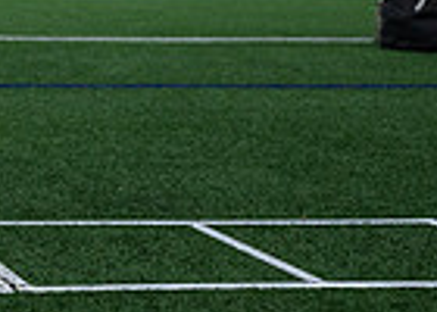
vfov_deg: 11.1
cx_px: -349
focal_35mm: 118
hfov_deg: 14.8
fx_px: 1465
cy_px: -291
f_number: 1.8
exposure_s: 1/1000
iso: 500
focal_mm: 20
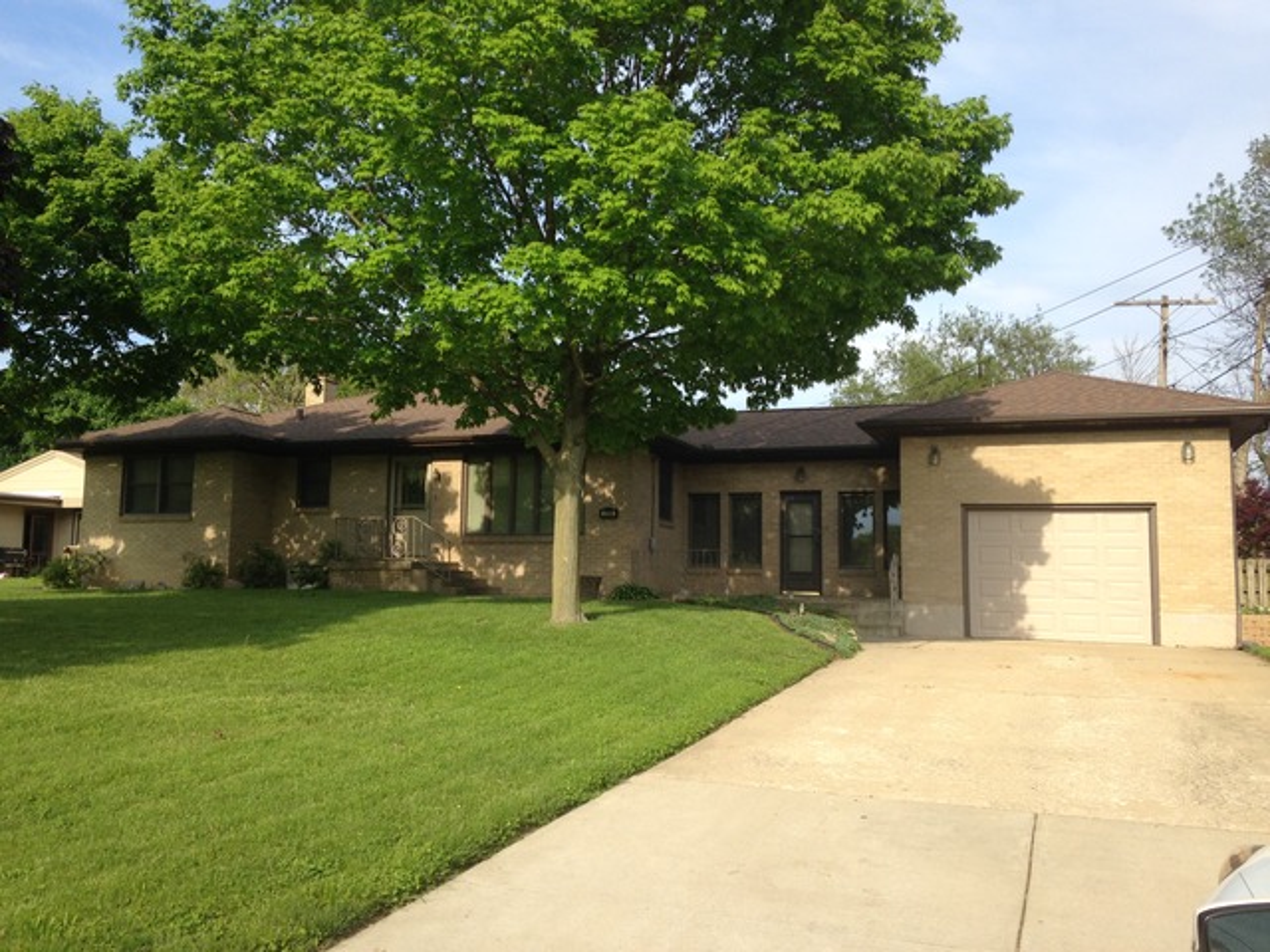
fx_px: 1211
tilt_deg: +5.9
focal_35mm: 33
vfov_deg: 42.9
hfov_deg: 55.4
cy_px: 476
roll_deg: -3.6
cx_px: 635
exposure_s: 1/903
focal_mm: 4.12
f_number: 2.4
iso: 50
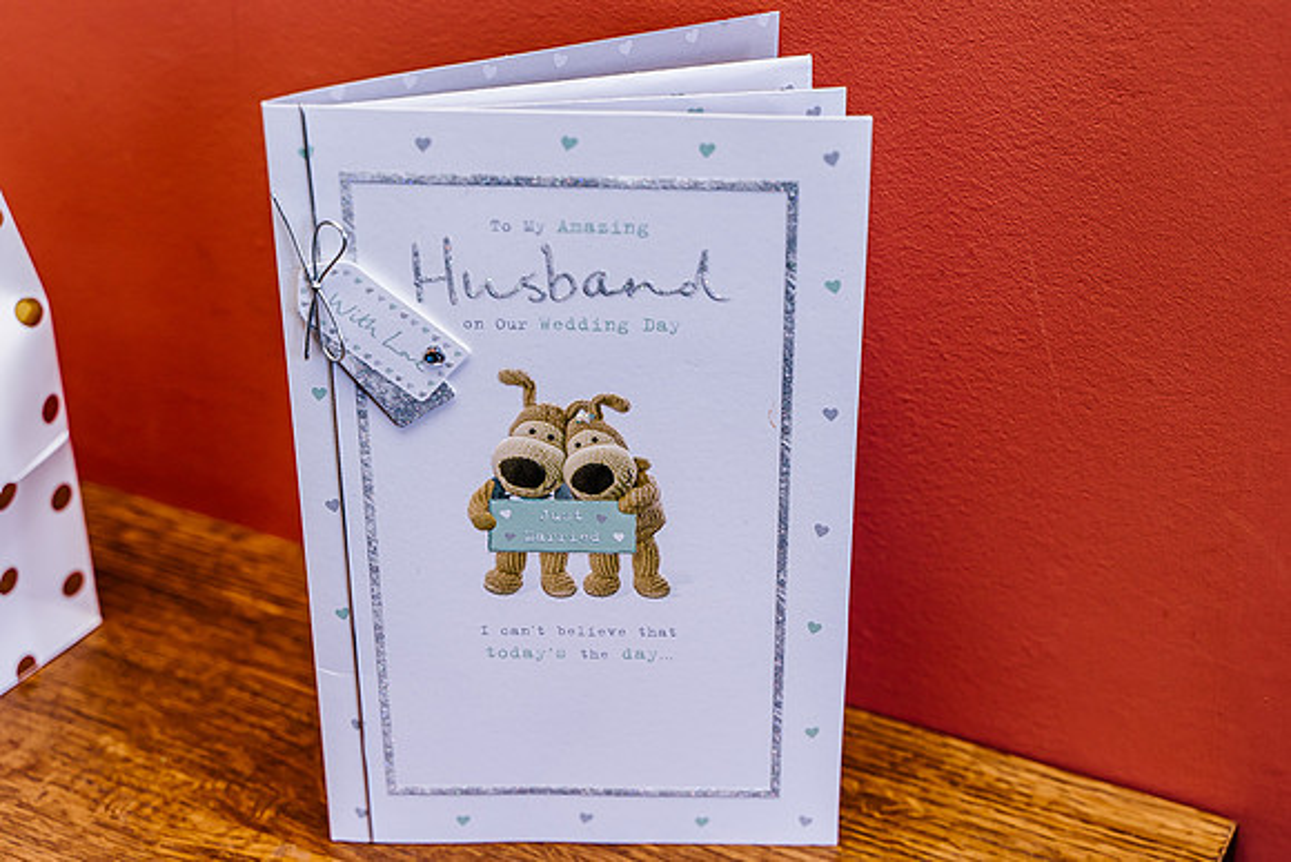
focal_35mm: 58
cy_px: 432
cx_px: 712
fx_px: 2095
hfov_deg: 34.2
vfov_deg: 23.2
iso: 800
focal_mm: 52
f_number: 4
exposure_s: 1/160
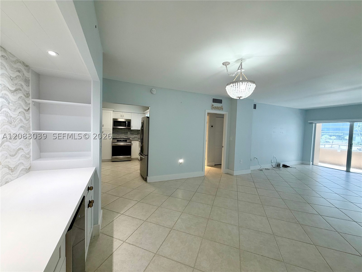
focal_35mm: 14
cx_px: 181
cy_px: 136
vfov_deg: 85.7
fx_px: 146
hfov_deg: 102.1
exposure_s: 1/120
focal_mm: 2.22
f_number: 2.2
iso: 160
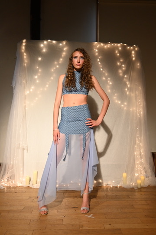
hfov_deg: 44.6
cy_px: 118
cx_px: 78
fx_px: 190
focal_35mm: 29
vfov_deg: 63.2
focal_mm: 19.5
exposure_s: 1/125
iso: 800
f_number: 3.8
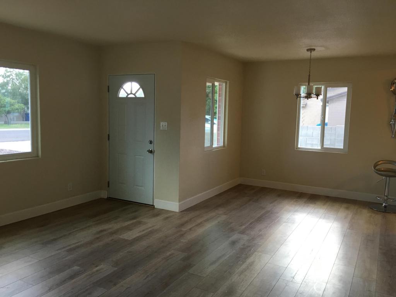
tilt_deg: -3.7
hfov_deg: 61.7
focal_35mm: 29
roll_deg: -1.3
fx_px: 332
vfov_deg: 48.2
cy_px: 148
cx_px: 198
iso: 25
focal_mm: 4.15
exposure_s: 1/30
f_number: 2.2
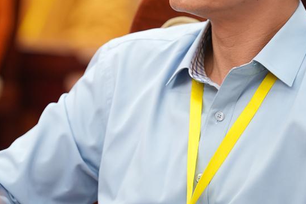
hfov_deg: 5.3
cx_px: 119
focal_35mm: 387
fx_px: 3289
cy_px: -3
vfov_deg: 3.5
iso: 1600
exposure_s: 1/125
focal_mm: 175
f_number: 2.8
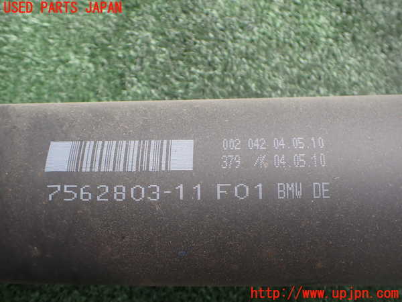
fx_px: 348
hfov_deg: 60.0
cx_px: 201
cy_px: 151
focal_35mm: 30
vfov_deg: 46.8
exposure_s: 1/125
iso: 160
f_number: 2.3
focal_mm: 5.4
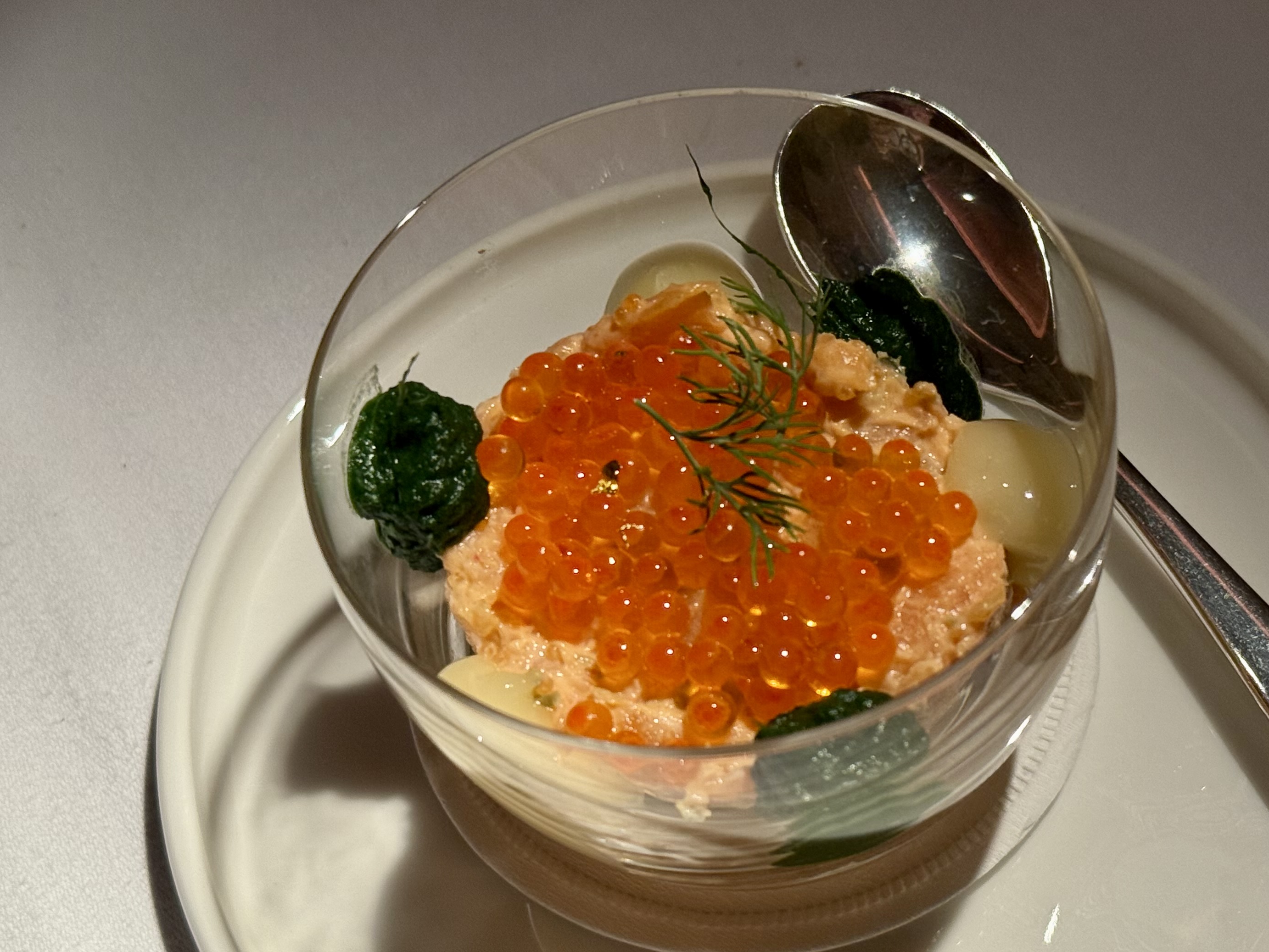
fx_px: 2566
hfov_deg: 27.5
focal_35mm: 70
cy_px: 546
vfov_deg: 21.0
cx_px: 895
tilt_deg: -56.4
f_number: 1.78
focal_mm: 6.76
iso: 80
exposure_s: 1/76
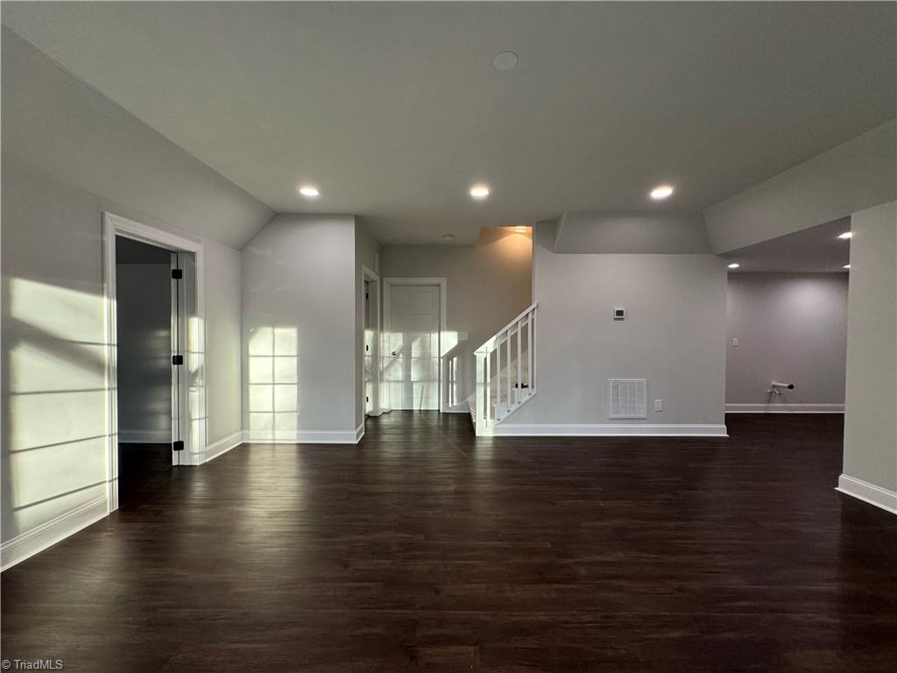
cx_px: 448
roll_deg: +0.2
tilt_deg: -0.8
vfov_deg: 85.7
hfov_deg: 102.1
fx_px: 363
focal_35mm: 14
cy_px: 336
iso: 200
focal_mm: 2.22
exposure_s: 1/120
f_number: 2.2
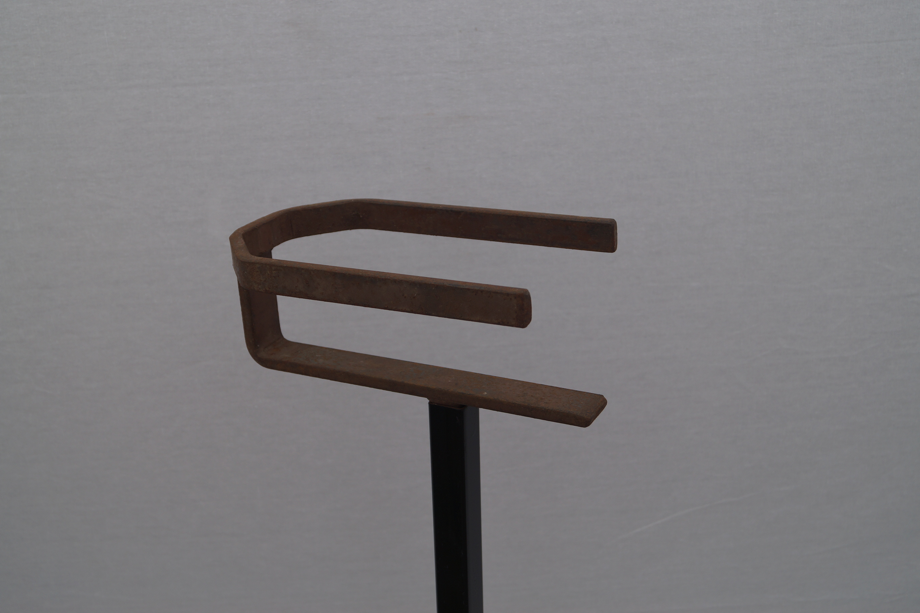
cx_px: 460
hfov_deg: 43.6
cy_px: 306
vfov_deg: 29.9
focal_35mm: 45
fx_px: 1150
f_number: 5
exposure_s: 1/250
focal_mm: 30
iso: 100
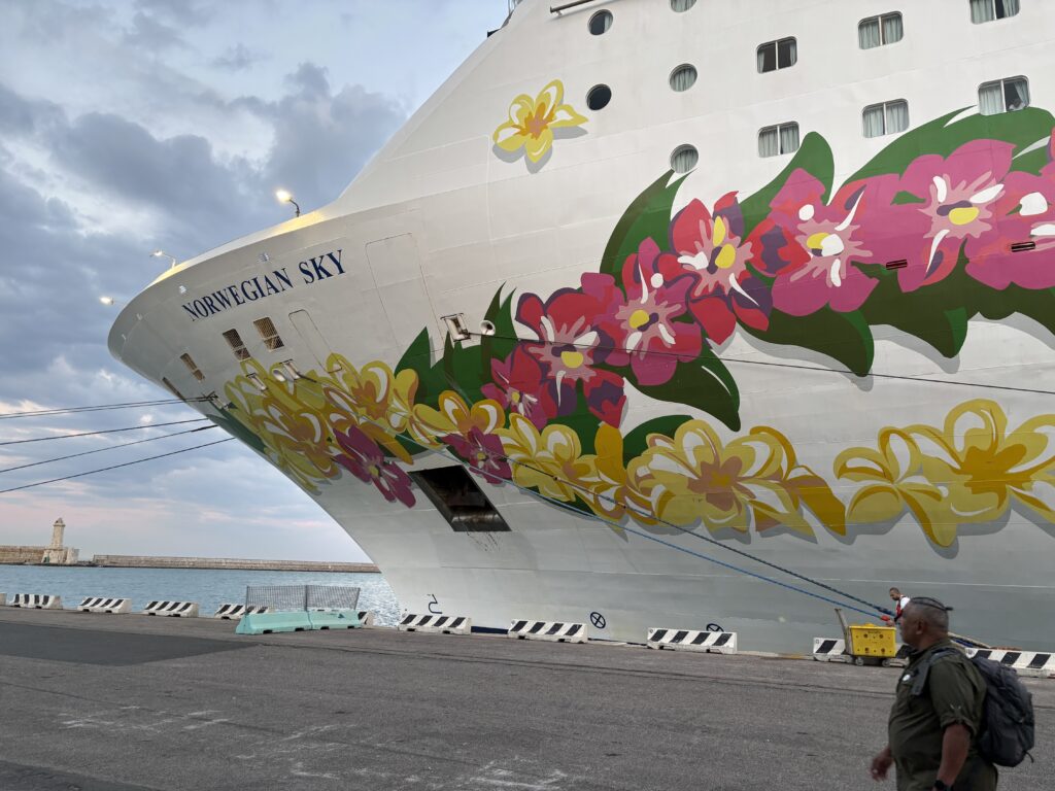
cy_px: 396
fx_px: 792
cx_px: 528
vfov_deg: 53.1
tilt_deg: +9.2
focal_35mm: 26
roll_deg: -1.3
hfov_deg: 67.3
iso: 100
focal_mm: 5.96
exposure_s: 1/121
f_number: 1.6
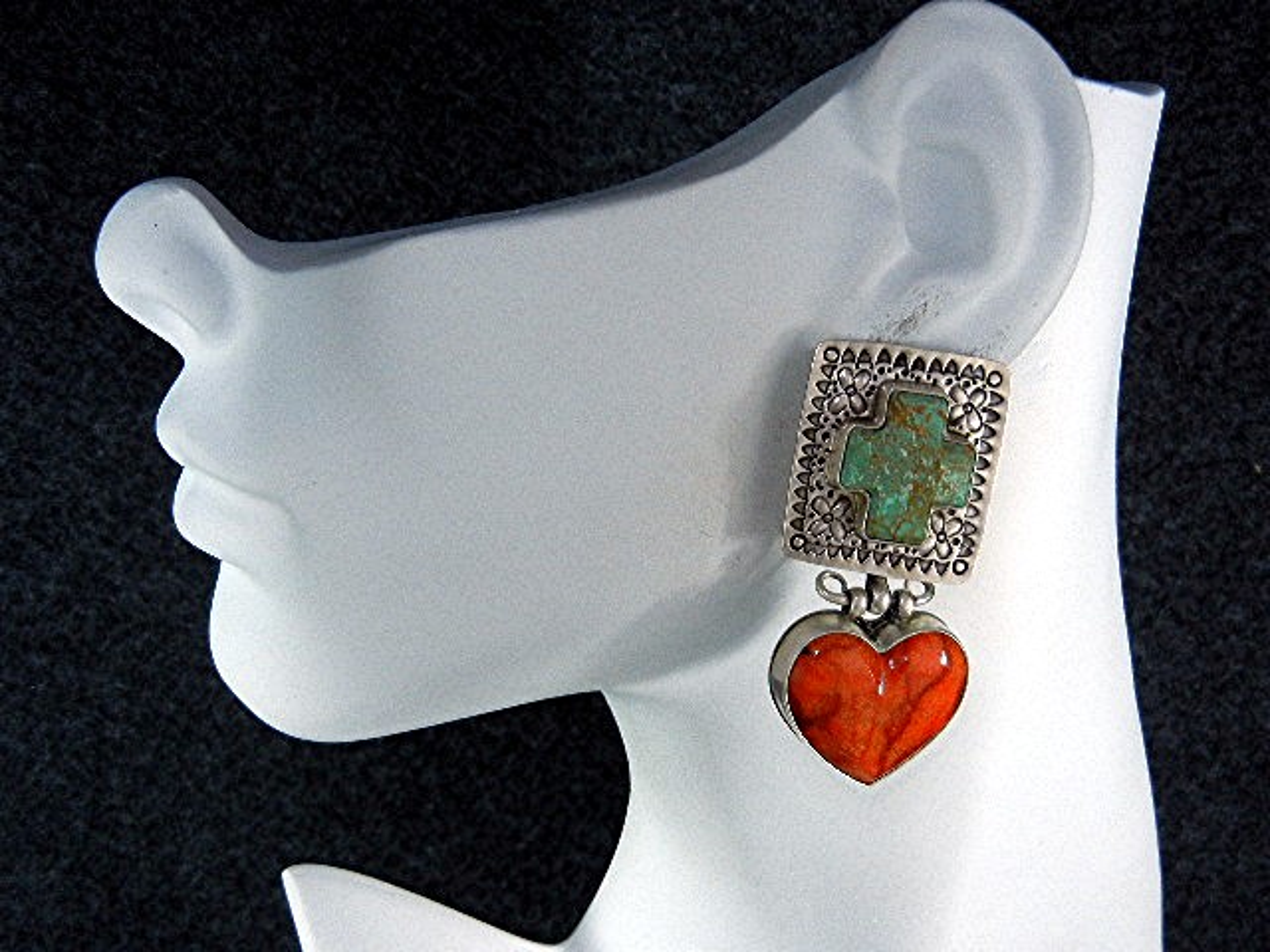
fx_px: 2165
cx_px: 635
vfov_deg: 24.8
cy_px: 476
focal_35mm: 59
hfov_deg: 32.7
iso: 200
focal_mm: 10.6
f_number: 4
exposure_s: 1/35.6
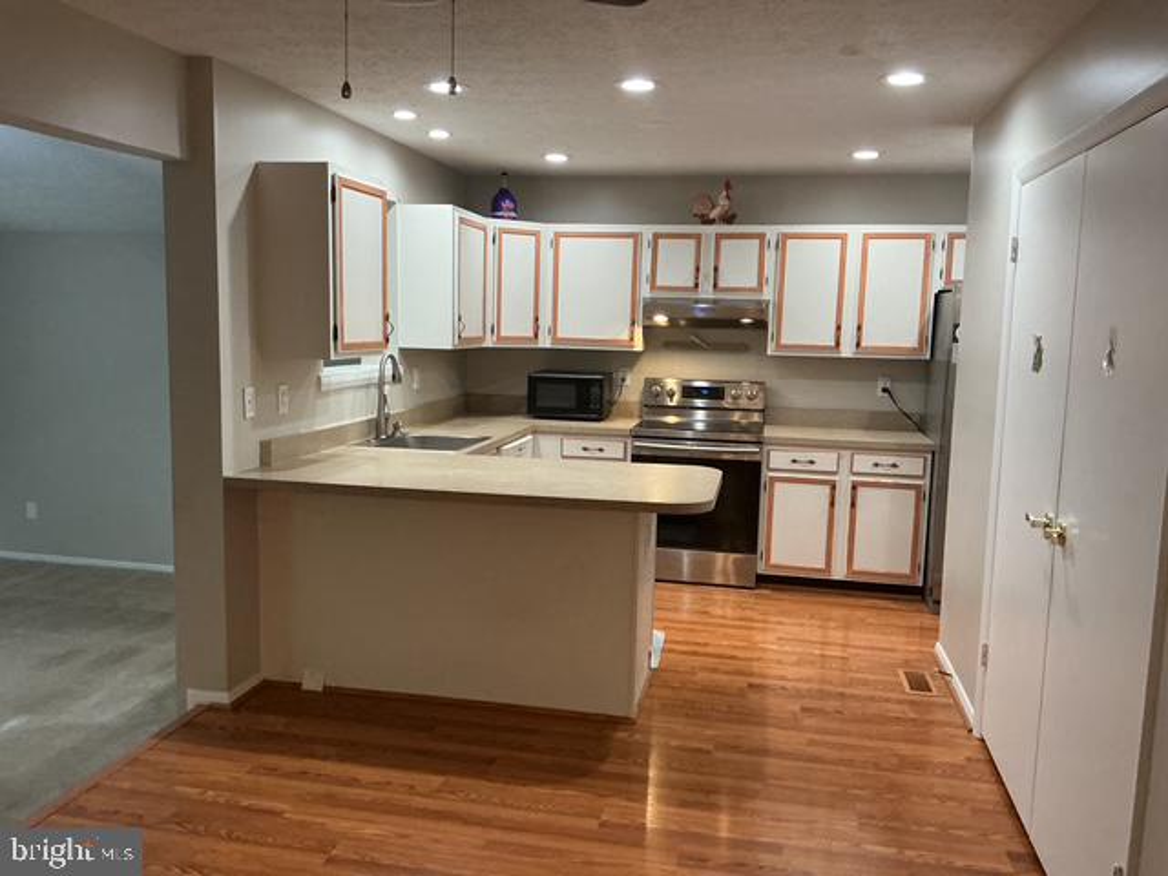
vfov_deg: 48.2
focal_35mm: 29
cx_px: 584
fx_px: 979
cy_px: 438
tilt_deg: -10.3
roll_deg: -1.8
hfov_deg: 61.7
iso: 160
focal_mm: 3
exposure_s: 1/60
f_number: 1.8
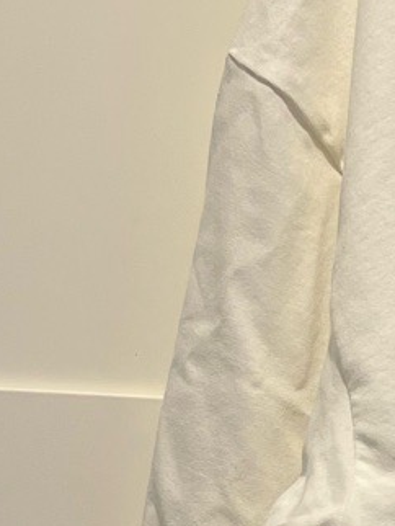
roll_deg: -2.7
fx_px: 1960
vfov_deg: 14.9
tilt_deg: -0.8
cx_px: 787
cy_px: 598
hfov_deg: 10.6
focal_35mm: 129
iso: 125
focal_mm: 5.7
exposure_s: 1/100
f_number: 1.5
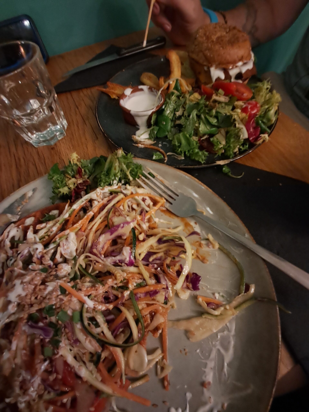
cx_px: 154
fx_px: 190
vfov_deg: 94.5
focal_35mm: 16
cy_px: 206
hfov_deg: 78.1
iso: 200
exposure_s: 1/8
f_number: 2.2
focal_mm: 1.64
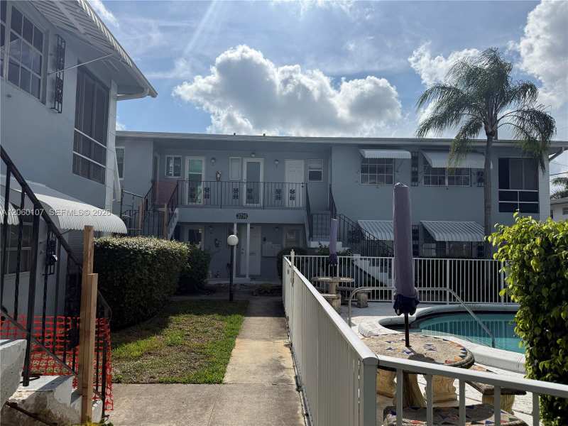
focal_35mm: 24
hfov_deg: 71.6
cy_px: 213
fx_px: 394
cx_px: 284
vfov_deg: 56.8
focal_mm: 6.76
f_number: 1.78
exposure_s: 1/11905
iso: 80
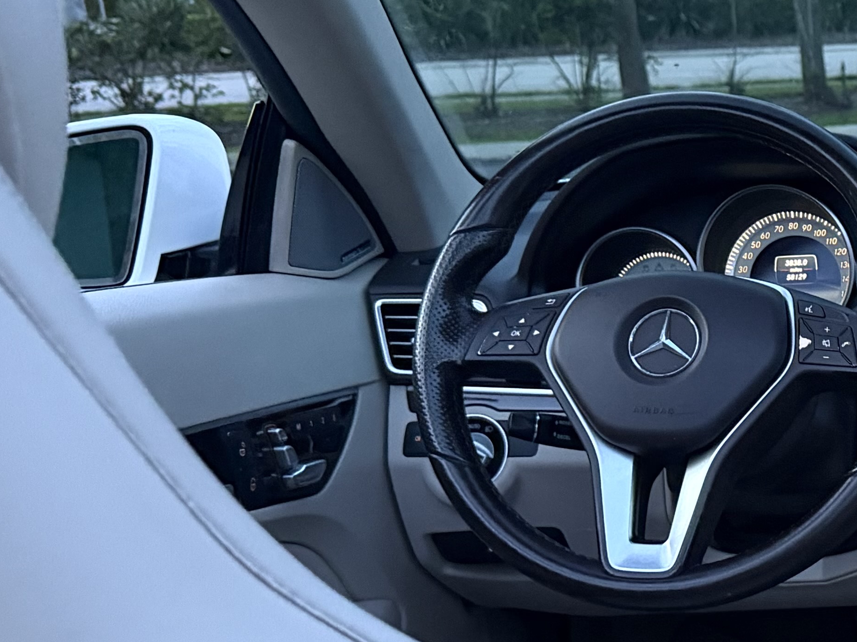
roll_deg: +4.1
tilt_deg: -13.3
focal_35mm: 74
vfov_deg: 19.9
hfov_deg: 23.3
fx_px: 1832
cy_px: 398
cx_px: 1111
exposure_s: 1/40
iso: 800
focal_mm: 6.76
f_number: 1.78
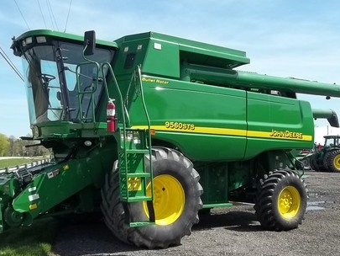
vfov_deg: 33.5
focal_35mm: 43
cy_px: 152
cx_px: 168
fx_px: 422
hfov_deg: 43.8
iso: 64
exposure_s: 1/100
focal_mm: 5.7
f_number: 8.8
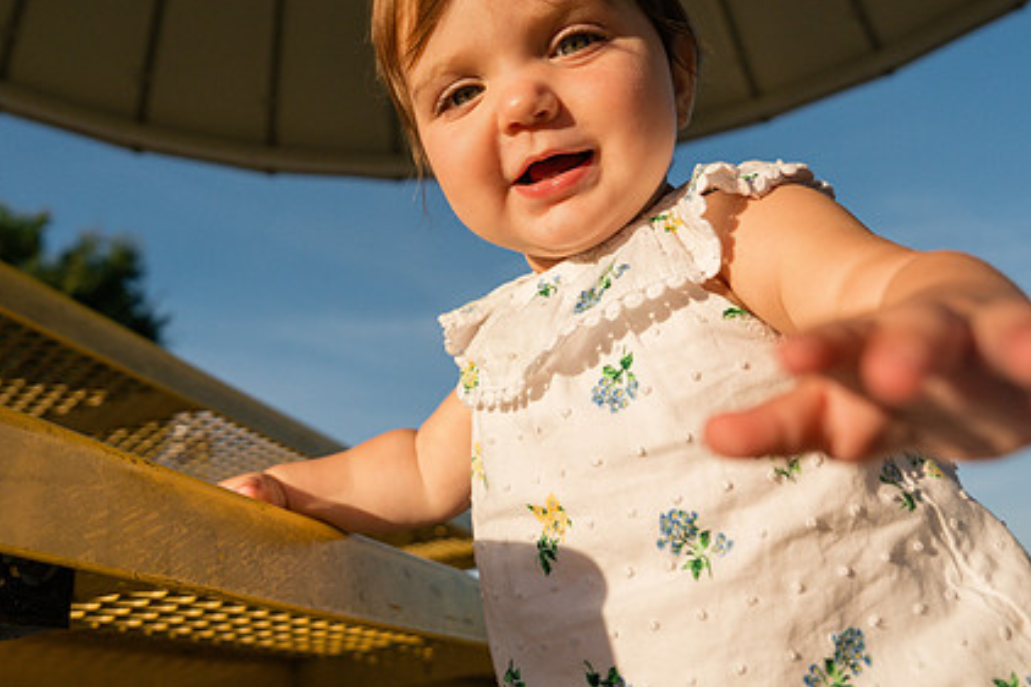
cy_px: 233
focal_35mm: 33
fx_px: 945
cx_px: 516
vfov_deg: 39.5
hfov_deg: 57.2
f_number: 4.5
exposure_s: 1/4000
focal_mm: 24
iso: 250
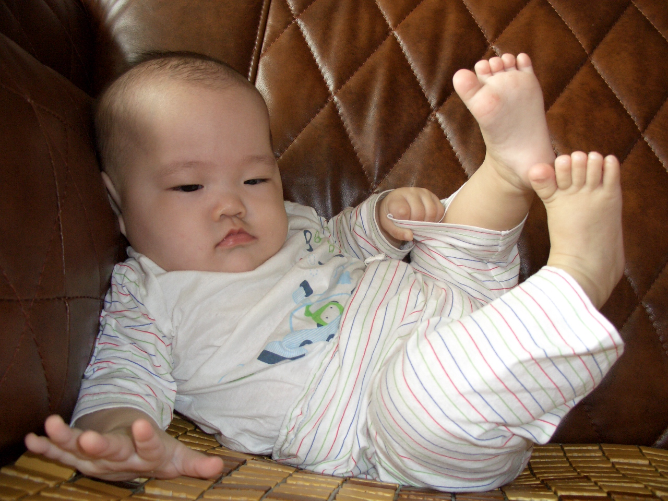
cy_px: 250
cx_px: 334
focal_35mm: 33
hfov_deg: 55.4
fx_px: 637
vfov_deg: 42.9
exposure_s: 1/60
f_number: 2.8
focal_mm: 7.1
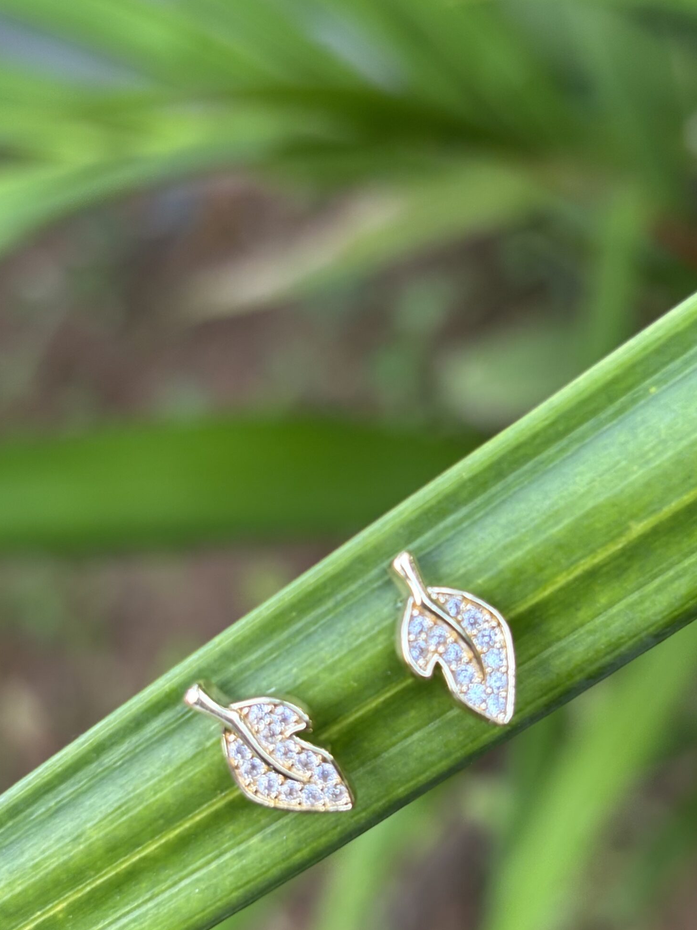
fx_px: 1826
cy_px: 570
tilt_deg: -49.6
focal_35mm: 68
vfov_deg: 28.5
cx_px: 347
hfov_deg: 21.6
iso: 50
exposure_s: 1/102
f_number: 1.6
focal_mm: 5.96
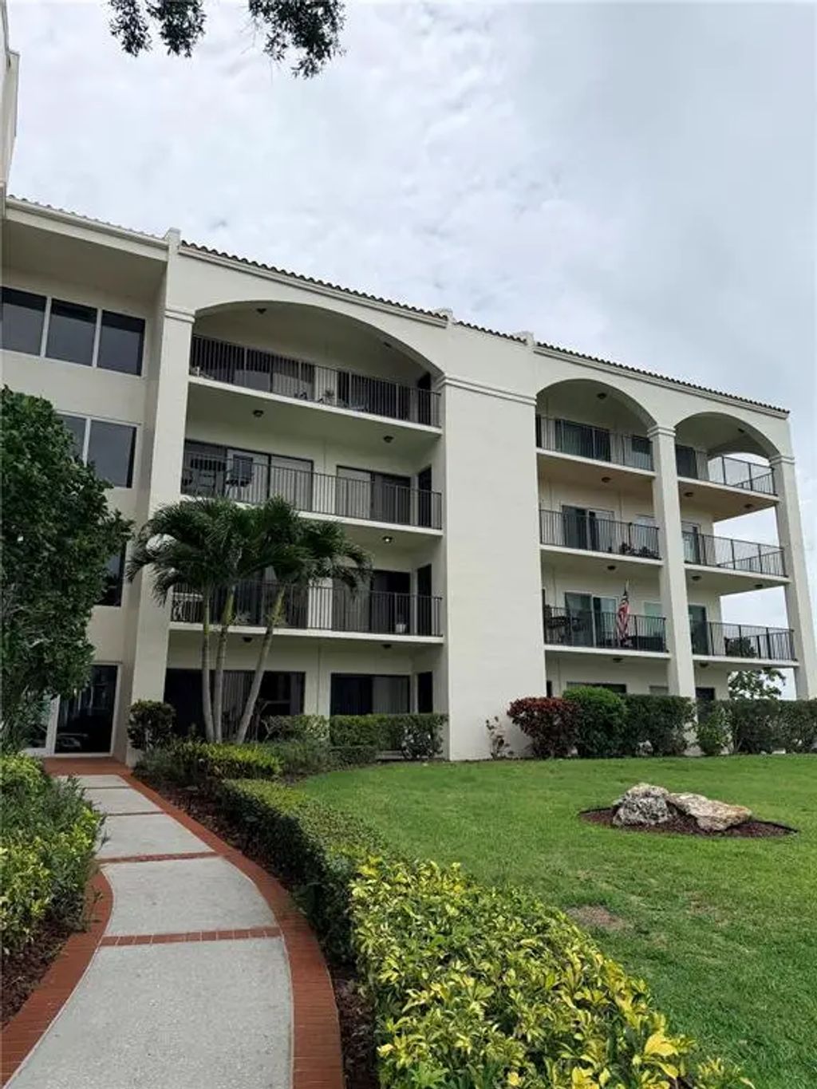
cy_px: 544
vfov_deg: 71.6
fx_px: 755
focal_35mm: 24
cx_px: 408
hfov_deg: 56.8
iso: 80
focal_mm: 6.76
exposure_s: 1/9091
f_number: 1.78
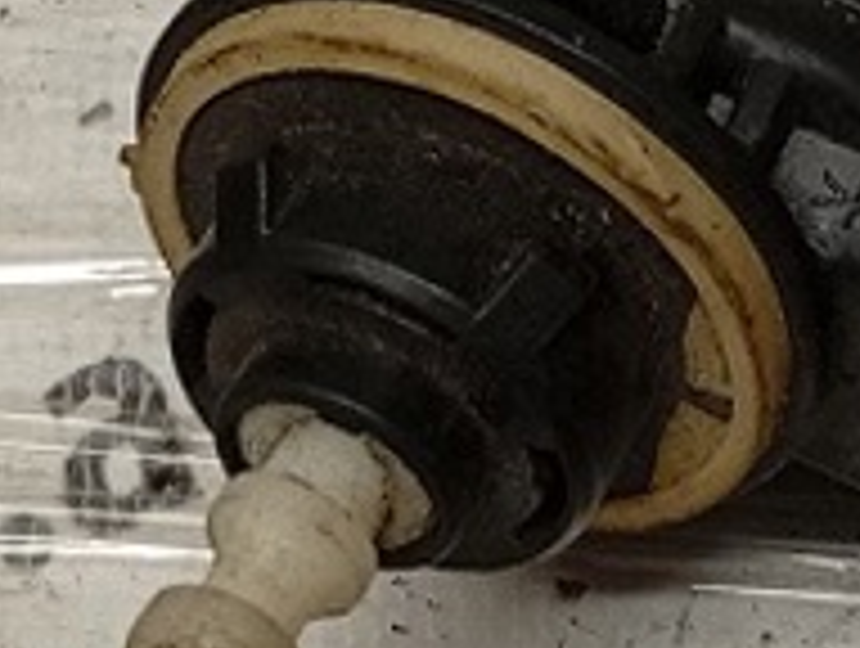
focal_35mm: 173
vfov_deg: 8.6
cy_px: -9
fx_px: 4306
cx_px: 853
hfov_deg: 11.3
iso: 144
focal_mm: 3.96
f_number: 1.8
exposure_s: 1/50
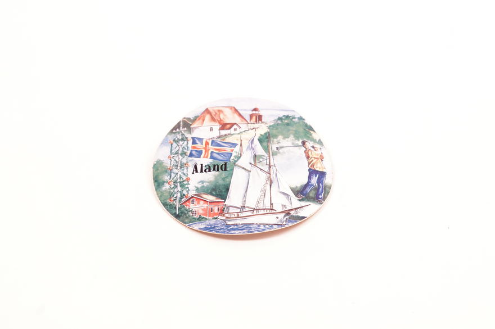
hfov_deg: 27.0
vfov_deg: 18.1
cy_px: 164
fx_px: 1030
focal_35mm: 75
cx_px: 248
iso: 200
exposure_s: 1/10
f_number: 5
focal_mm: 50
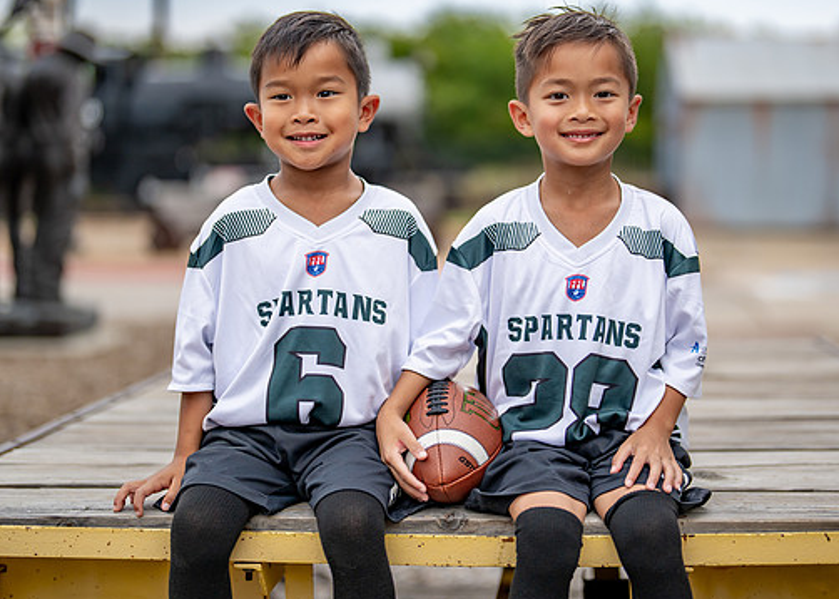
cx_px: 469
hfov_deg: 30.3
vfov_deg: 21.9
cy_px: 265
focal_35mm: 65
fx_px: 1548
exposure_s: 1/2000
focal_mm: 50
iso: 250
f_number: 1.2
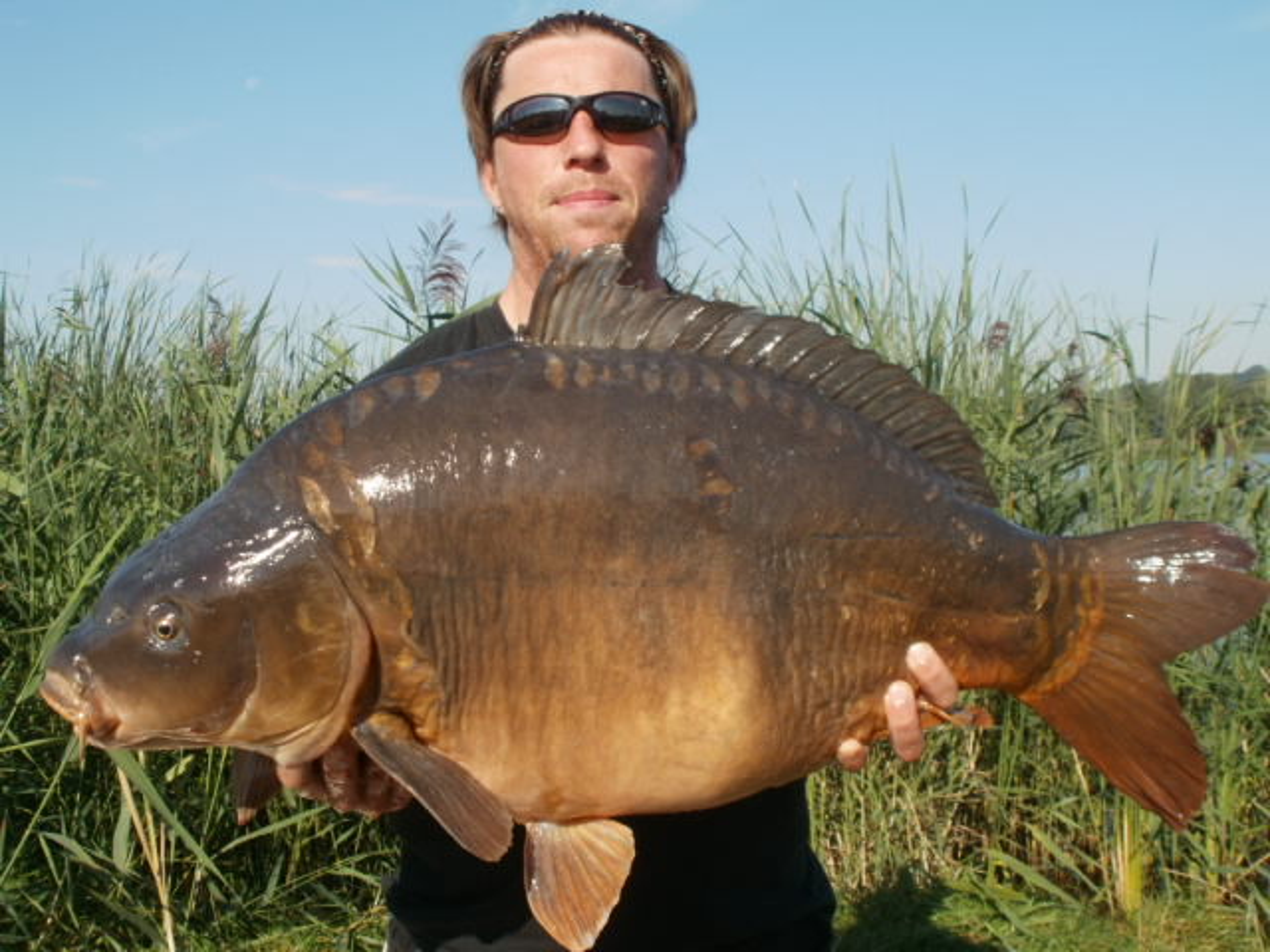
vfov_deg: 32.9
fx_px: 1614
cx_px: 635
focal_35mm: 44
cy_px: 476
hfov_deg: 42.9
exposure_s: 1/320
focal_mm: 7.7
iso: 100
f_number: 6.3
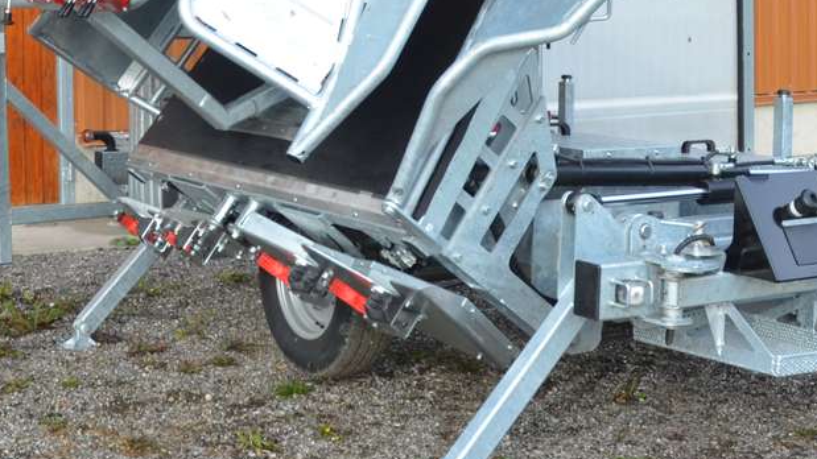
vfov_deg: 16.8
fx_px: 1516
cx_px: 223
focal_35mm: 70
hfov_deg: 29.8
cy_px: -13
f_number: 8
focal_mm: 18
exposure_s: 1/60
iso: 200
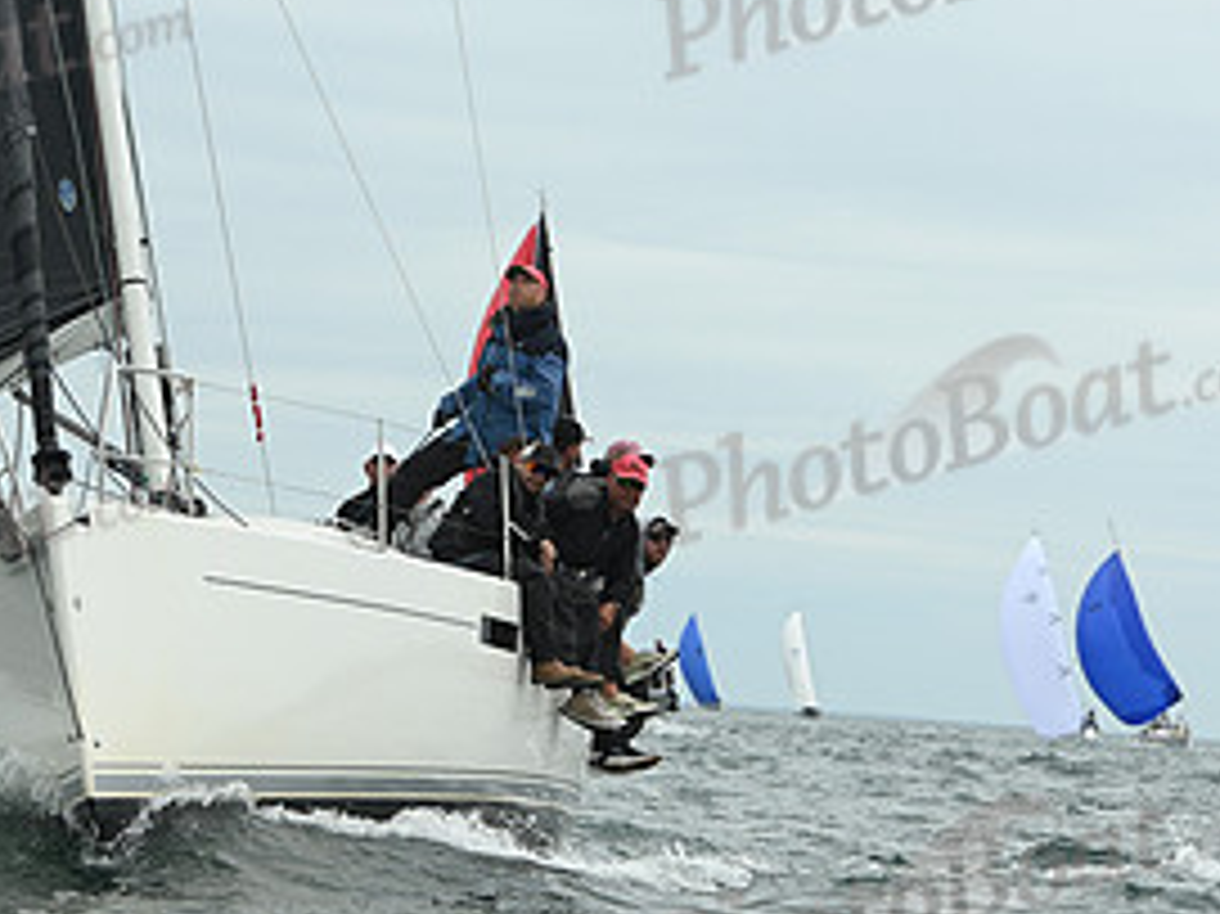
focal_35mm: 216
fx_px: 7609
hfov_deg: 9.2
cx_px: 428
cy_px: 259
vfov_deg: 6.9
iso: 400
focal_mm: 105
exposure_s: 1/800
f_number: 7.1
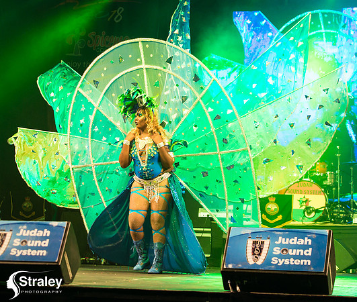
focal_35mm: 110
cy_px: 98
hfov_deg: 17.0
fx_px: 1194
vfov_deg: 14.4
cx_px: 152
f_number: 5.6
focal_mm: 70
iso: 2500
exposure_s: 1/160
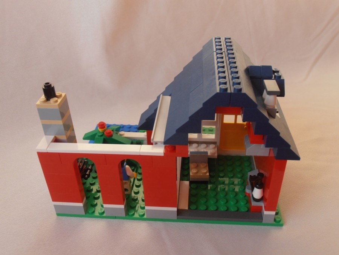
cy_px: 128
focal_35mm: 37
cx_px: 170
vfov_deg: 38.7
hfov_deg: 50.1
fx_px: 362
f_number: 3.9
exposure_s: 1/50
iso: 80
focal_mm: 6.61
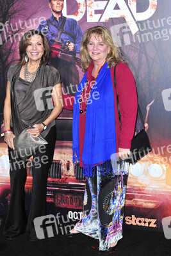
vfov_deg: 35.6
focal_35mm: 56
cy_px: 128
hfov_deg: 24.2
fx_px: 399
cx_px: 86
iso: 640
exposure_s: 1/320
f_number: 5.6
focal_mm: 56
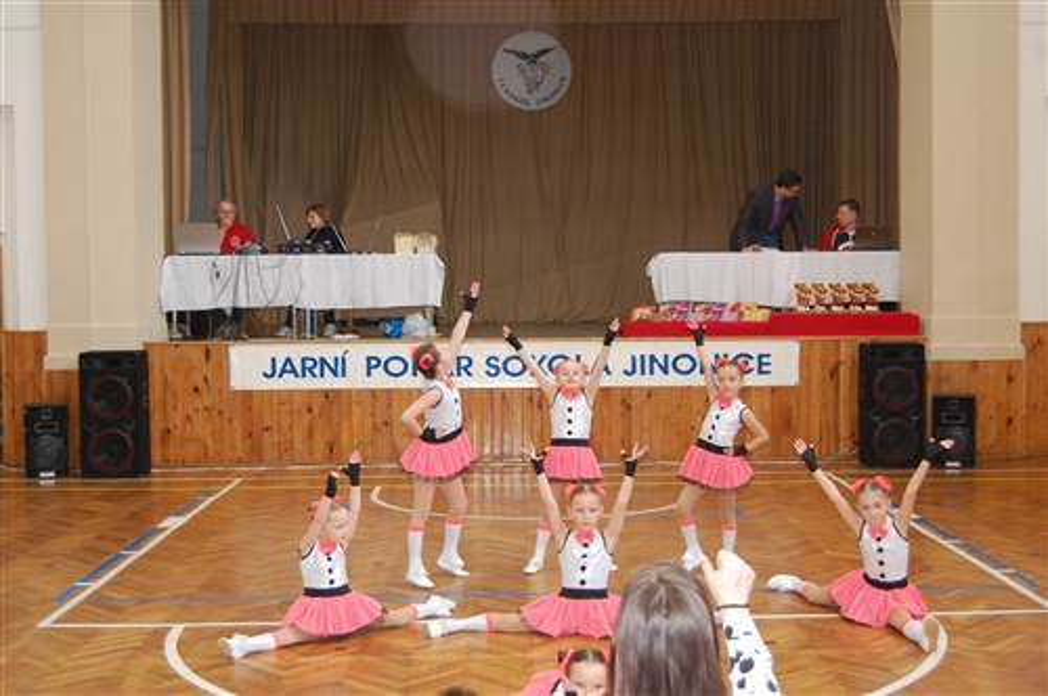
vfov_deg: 28.0
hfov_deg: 41.2
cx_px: 524
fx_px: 1396
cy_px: 348
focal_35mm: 48
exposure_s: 1/60
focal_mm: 32
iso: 720
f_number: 4.5
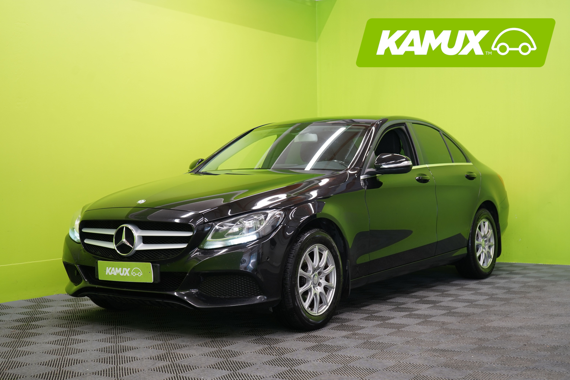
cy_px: 190
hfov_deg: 38.2
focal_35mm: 52
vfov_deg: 26.0
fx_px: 823
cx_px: 285
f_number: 5
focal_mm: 52
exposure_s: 1/30
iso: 400
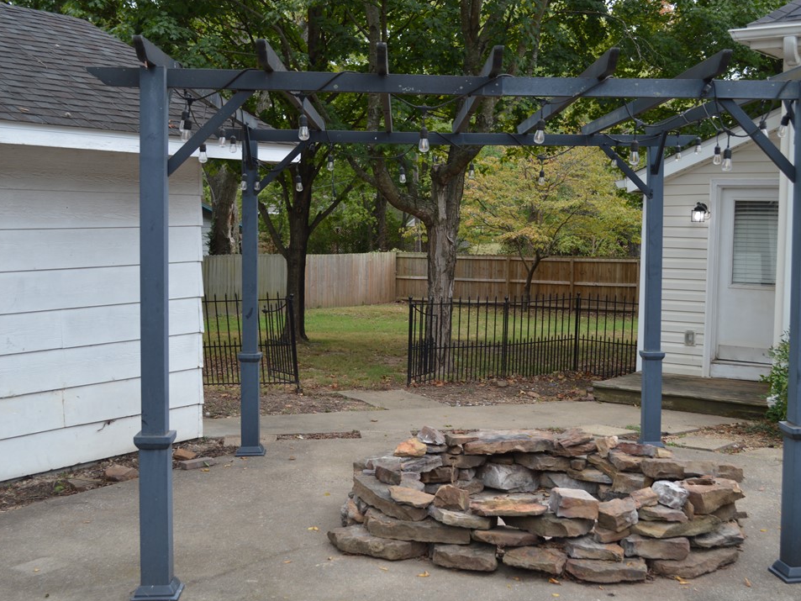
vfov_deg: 31.5
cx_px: 451
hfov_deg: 41.2
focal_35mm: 46
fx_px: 1065
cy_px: 302
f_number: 5.6
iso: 125
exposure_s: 1/125
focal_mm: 28
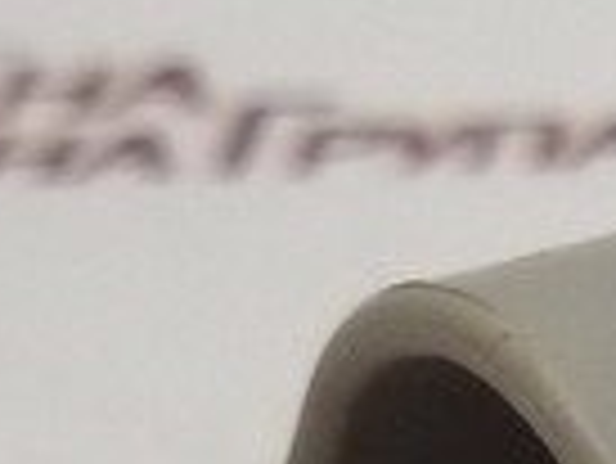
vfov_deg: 6.4
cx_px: 1097
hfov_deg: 8.4
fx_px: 4025
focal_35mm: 226
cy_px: 969
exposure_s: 1/100
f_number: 2.4
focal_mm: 2.93
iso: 64
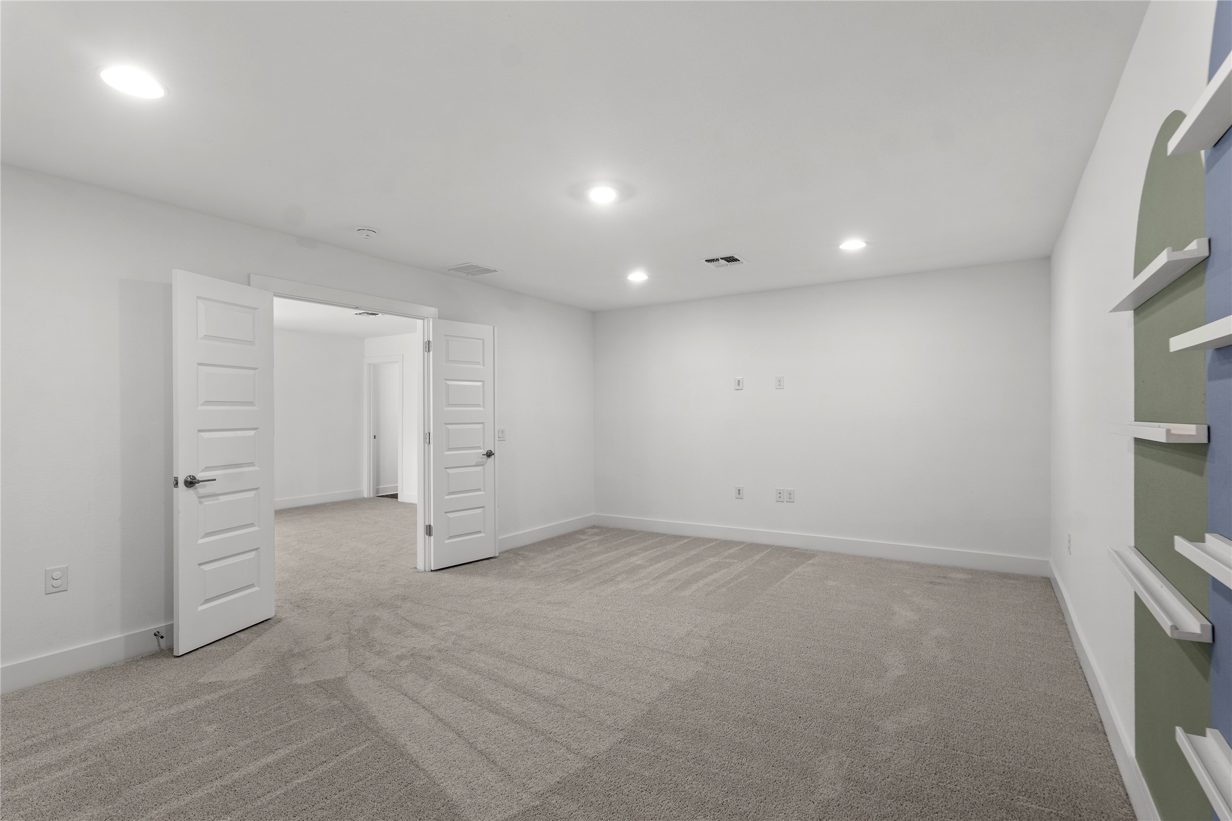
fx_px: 548
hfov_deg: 96.7
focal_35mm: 16
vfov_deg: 73.7
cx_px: 616
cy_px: 410
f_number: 8
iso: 200
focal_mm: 16
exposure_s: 1/2.5
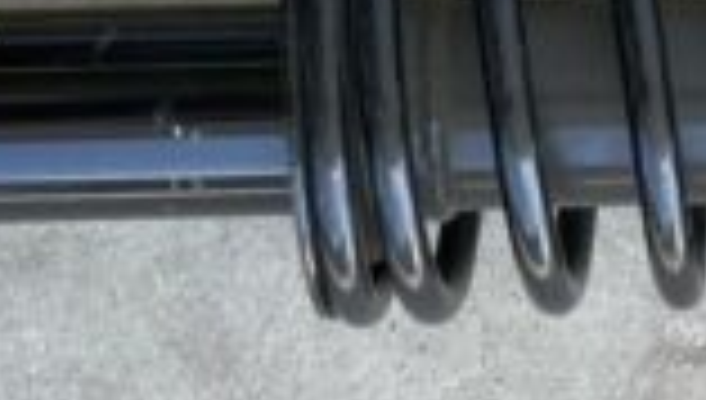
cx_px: 639
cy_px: 121
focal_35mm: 108
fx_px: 2026
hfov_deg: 19.4
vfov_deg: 11.3
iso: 32
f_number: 1.6
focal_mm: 5.1
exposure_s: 1/445
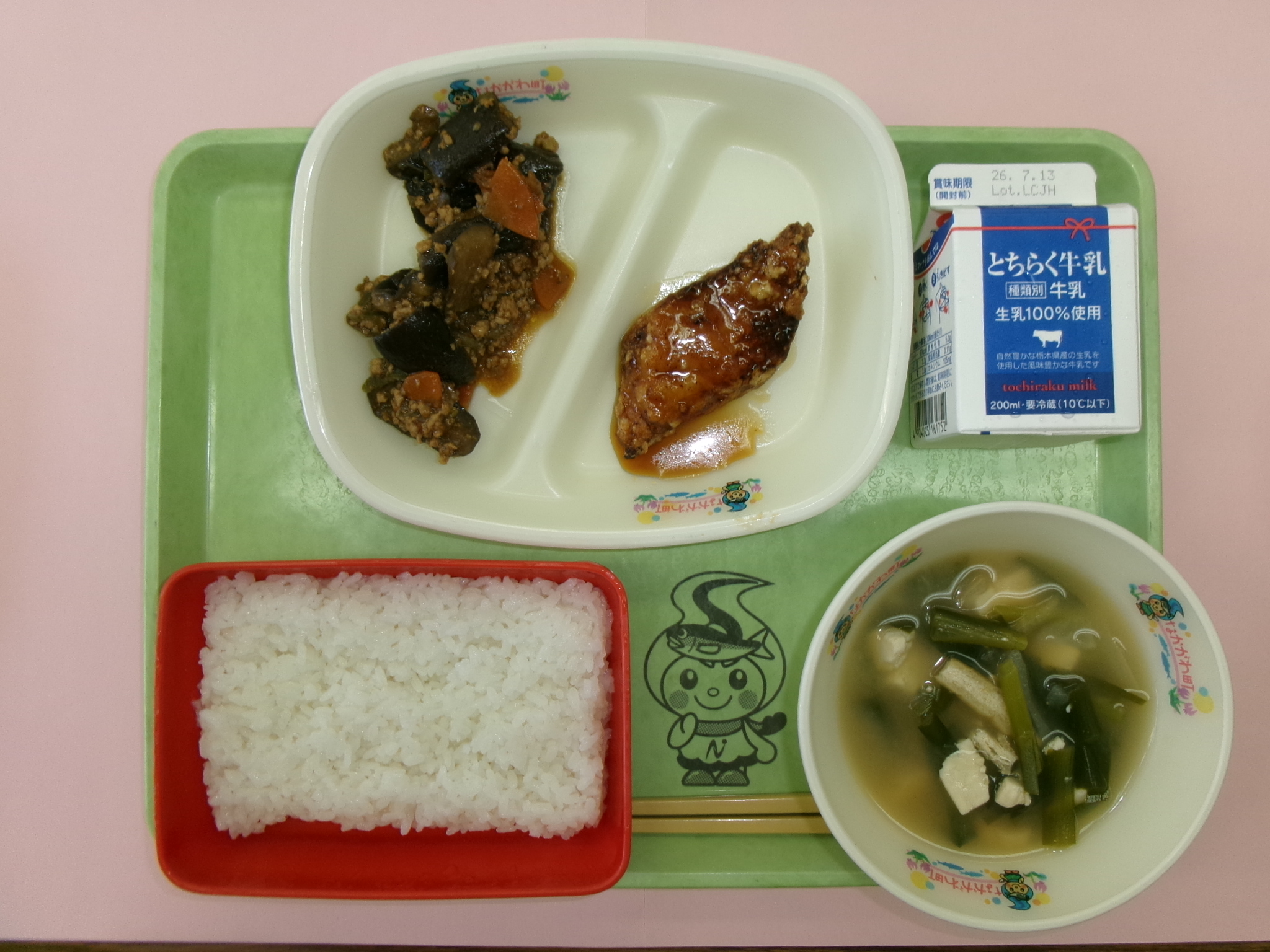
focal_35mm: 28
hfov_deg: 63.4
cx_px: 635
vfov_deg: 49.7
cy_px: 476
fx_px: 1027
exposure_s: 1/52
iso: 100
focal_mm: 5.1
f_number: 3.9
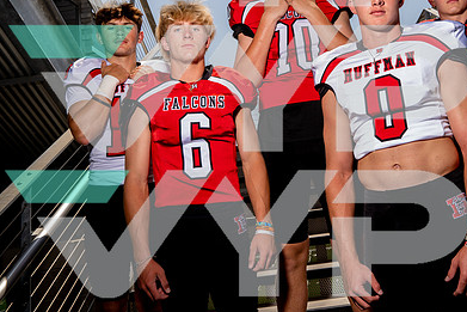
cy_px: 89
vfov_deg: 33.0
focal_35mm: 40
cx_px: 313
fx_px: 519
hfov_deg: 47.6
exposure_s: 1/250
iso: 100
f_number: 8
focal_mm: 27
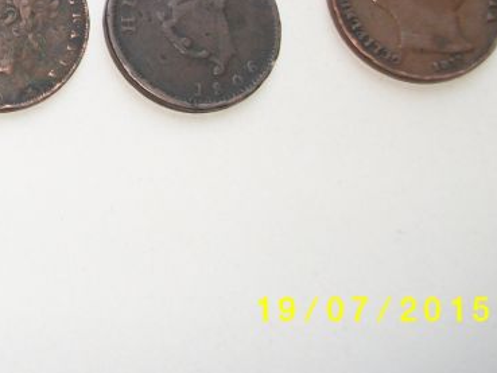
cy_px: -82
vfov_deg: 16.8
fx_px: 1206
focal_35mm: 84
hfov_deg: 22.1
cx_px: -46
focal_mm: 5.7
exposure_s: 1/40
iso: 126
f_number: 2.9
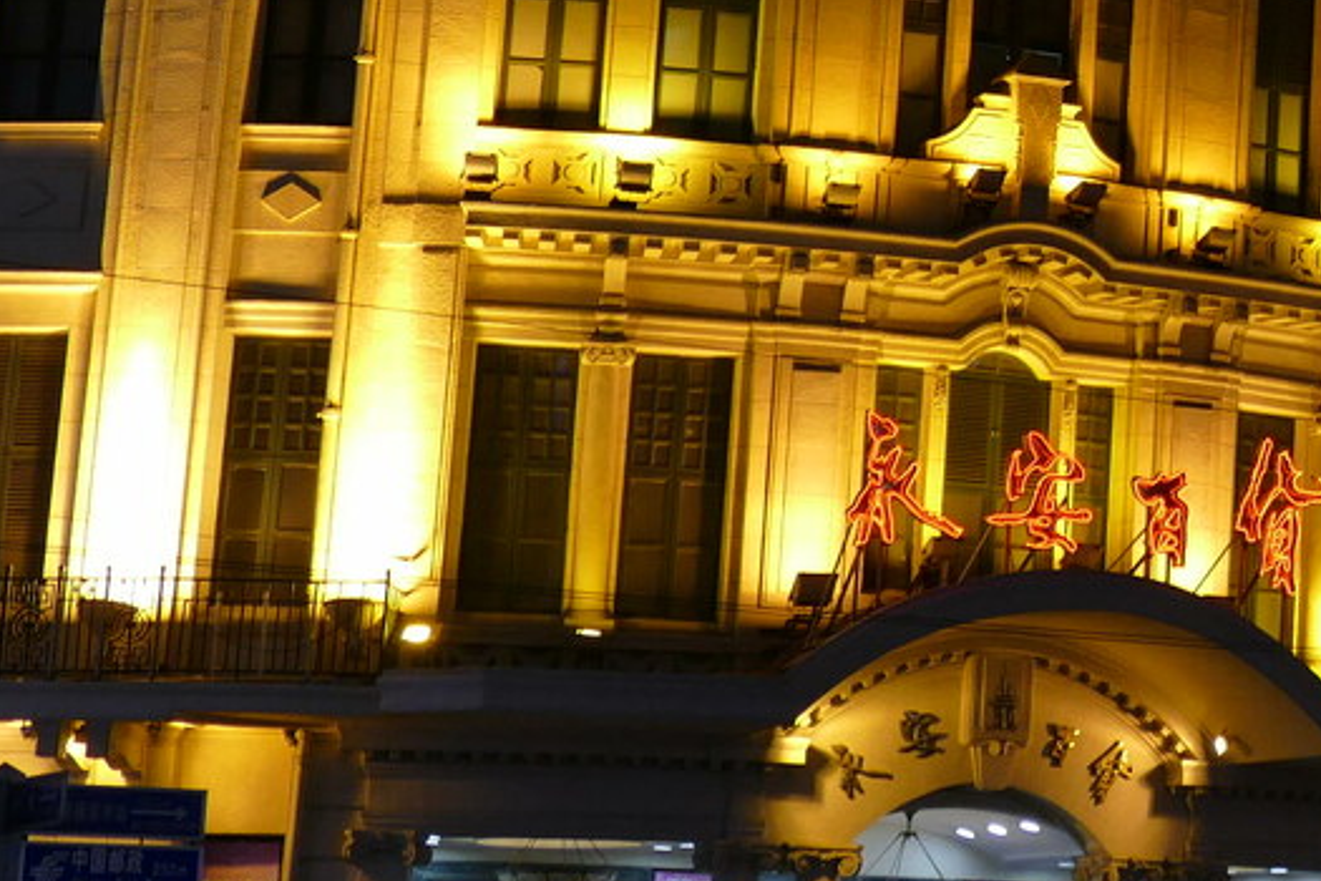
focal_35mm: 128
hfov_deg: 15.0
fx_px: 4697
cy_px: -21
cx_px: 1912
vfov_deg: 10.6
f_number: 3.2
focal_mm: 15.26
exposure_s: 1/80
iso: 250
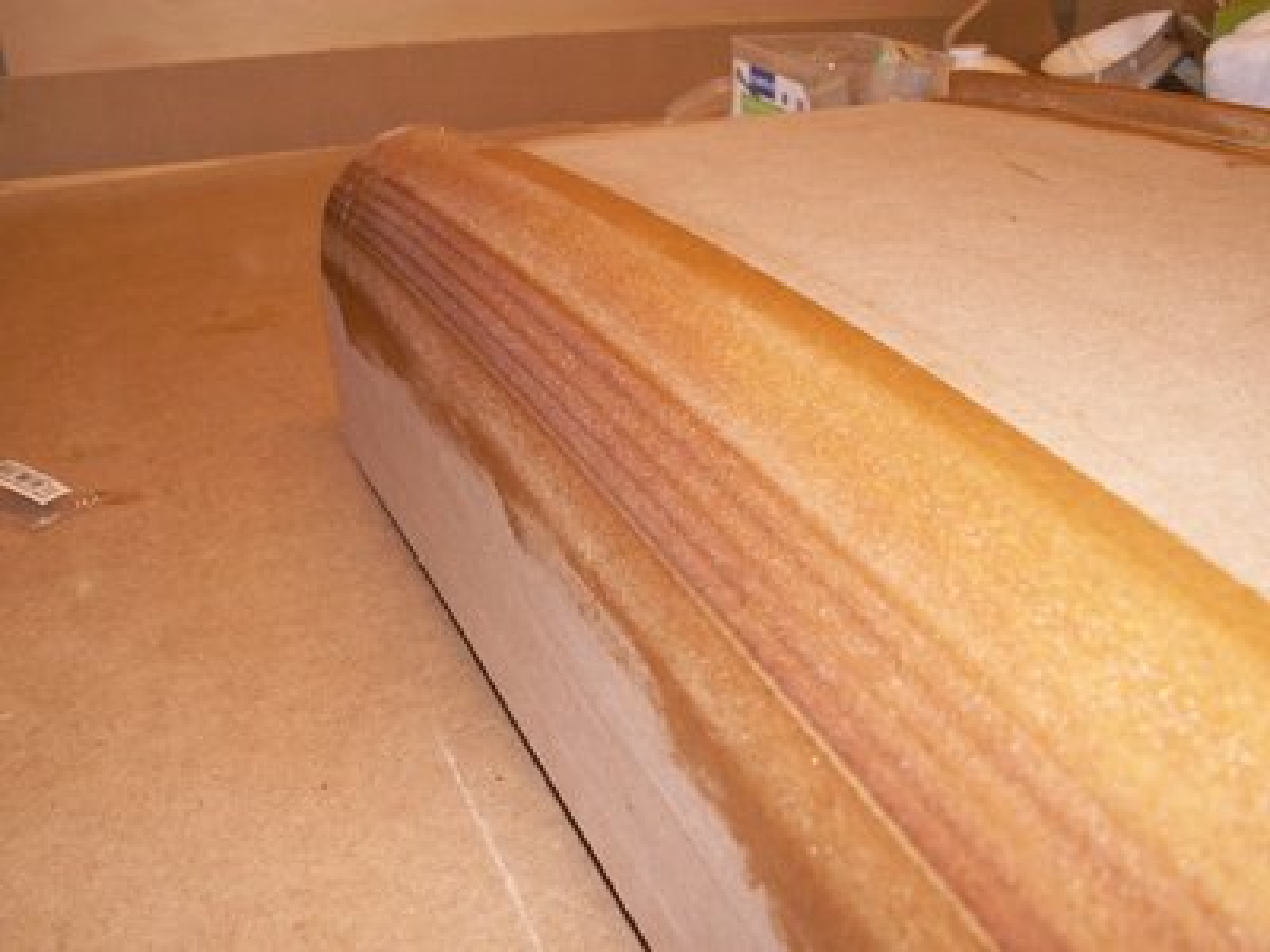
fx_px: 1284
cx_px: 635
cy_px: 476
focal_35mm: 35
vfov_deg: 40.7
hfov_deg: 52.6
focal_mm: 5.86
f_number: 2.8
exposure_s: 1/40
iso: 160
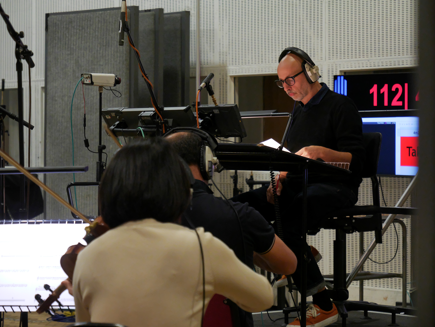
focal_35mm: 120
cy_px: 164
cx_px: 218
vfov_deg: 12.4
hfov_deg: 16.4
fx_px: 1509
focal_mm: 60
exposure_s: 1/125
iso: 2000
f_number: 4
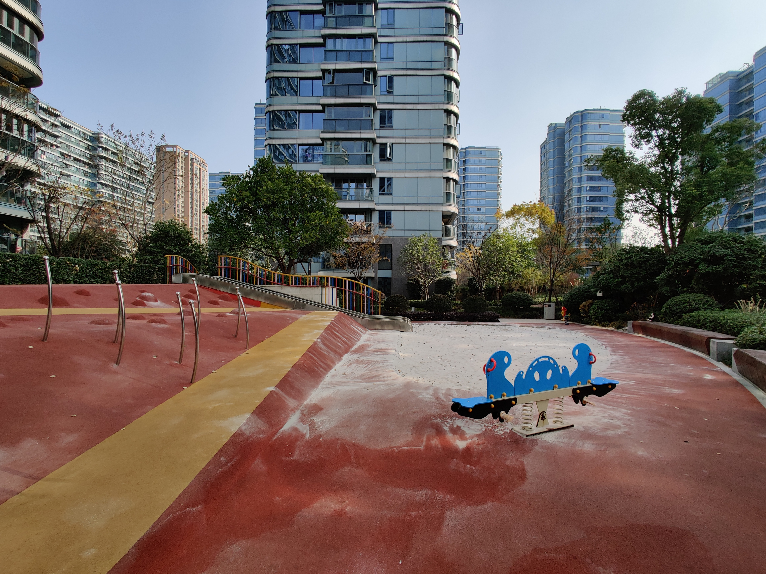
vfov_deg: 89.9
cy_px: 287
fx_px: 288
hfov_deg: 106.2
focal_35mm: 13
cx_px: 383
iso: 100
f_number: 2.2
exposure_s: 1/1164
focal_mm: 2.25
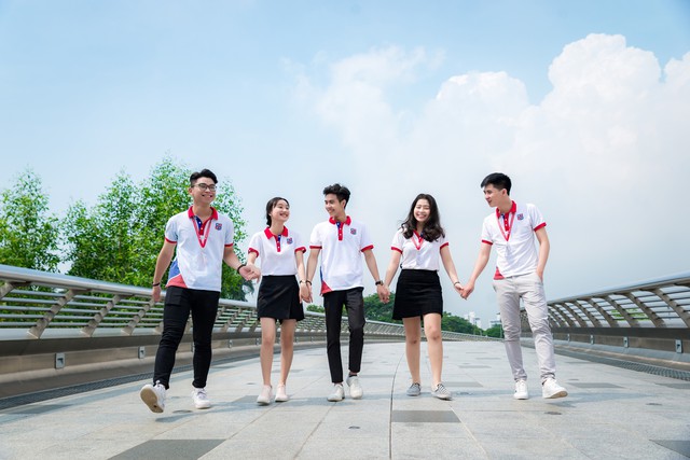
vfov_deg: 41.1
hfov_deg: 58.7
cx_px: 345
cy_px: 230
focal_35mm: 32
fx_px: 613
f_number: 5
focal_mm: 32
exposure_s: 1/1000
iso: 100
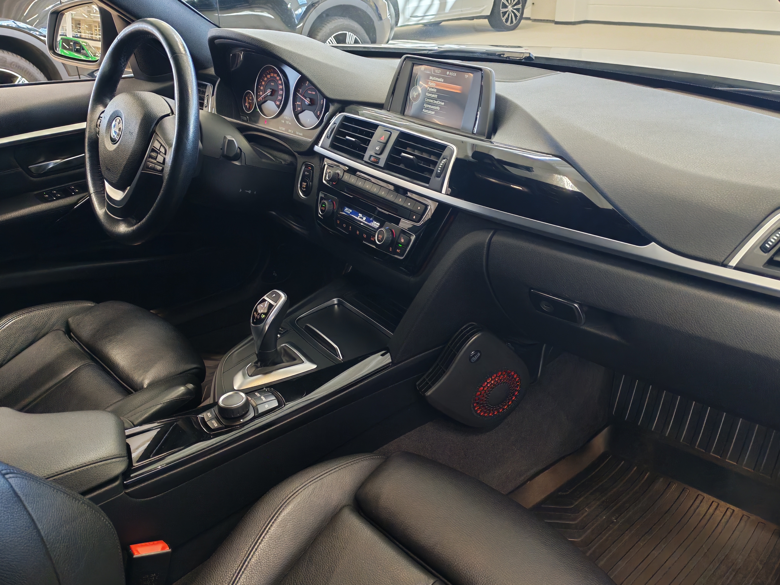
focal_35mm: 31
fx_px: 699
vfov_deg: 45.4
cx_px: 390
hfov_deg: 58.4
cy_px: 292
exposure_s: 1/100
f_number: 1.9
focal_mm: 6.12
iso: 800
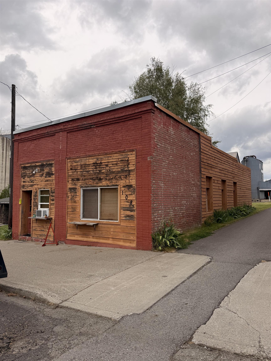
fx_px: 251
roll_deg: +0.5
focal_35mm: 24
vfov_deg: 71.6
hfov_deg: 56.8
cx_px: 136
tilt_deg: +3.6
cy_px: 180
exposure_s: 1/4673
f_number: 1.78
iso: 80
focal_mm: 6.76
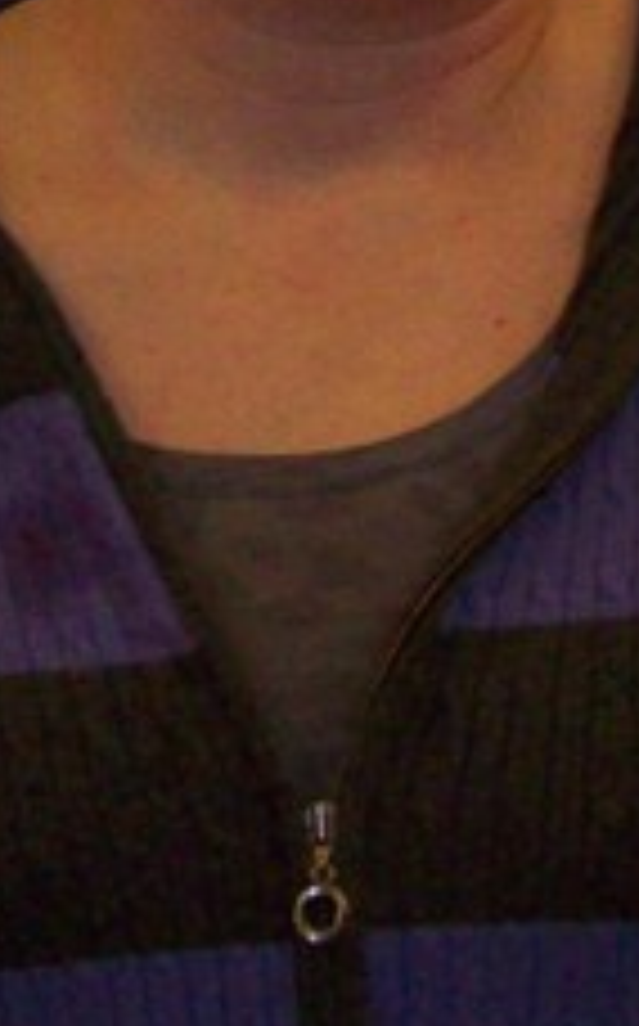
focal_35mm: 143
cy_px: -313
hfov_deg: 9.1
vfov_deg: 14.1
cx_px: 256
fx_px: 3995
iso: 200
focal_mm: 6
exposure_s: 1/64
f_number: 2.7
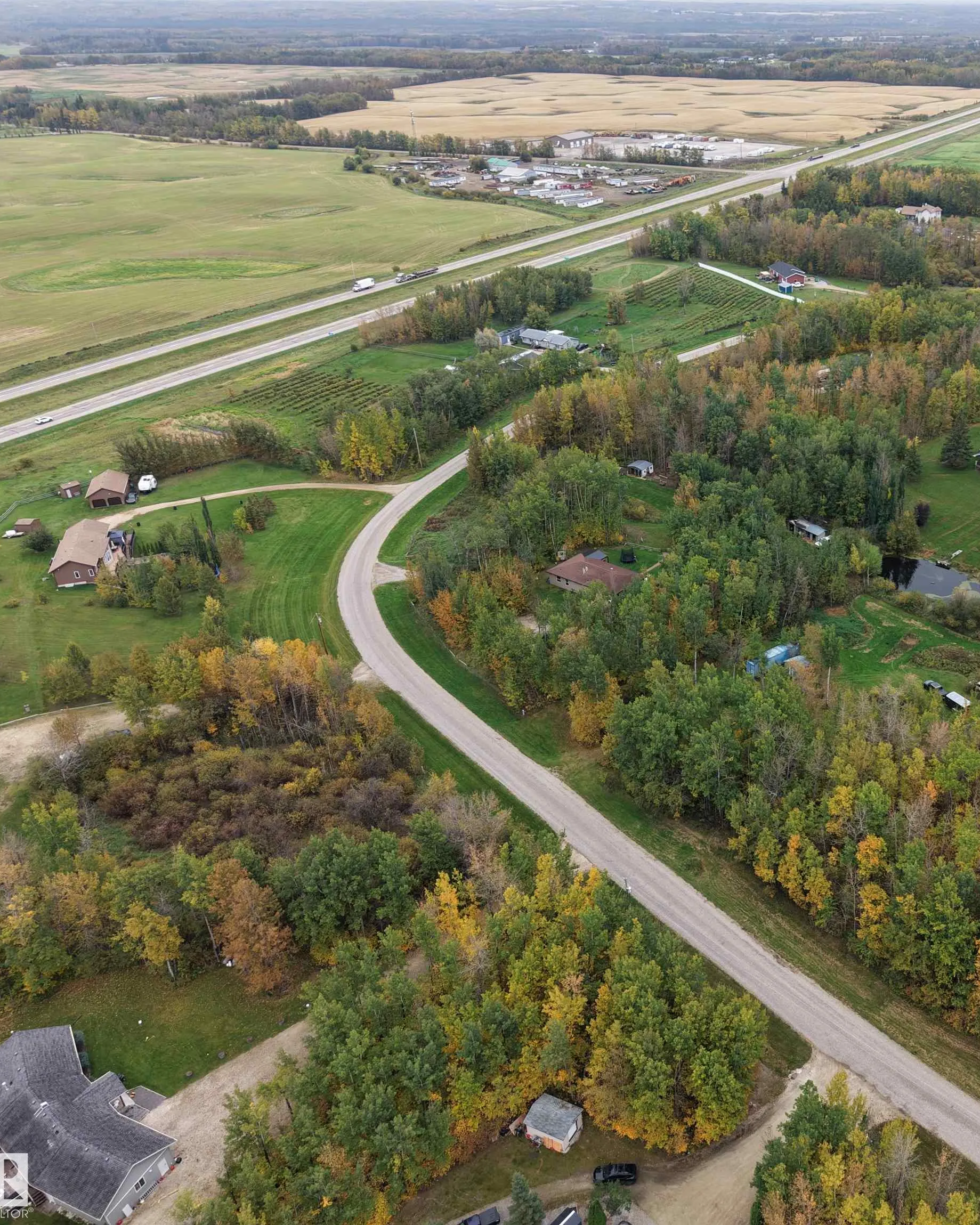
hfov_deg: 45.8
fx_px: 1088
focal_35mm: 30
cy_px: 612
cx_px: 793
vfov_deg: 58.8
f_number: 1.8
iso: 100
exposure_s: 1/350
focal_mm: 8.67
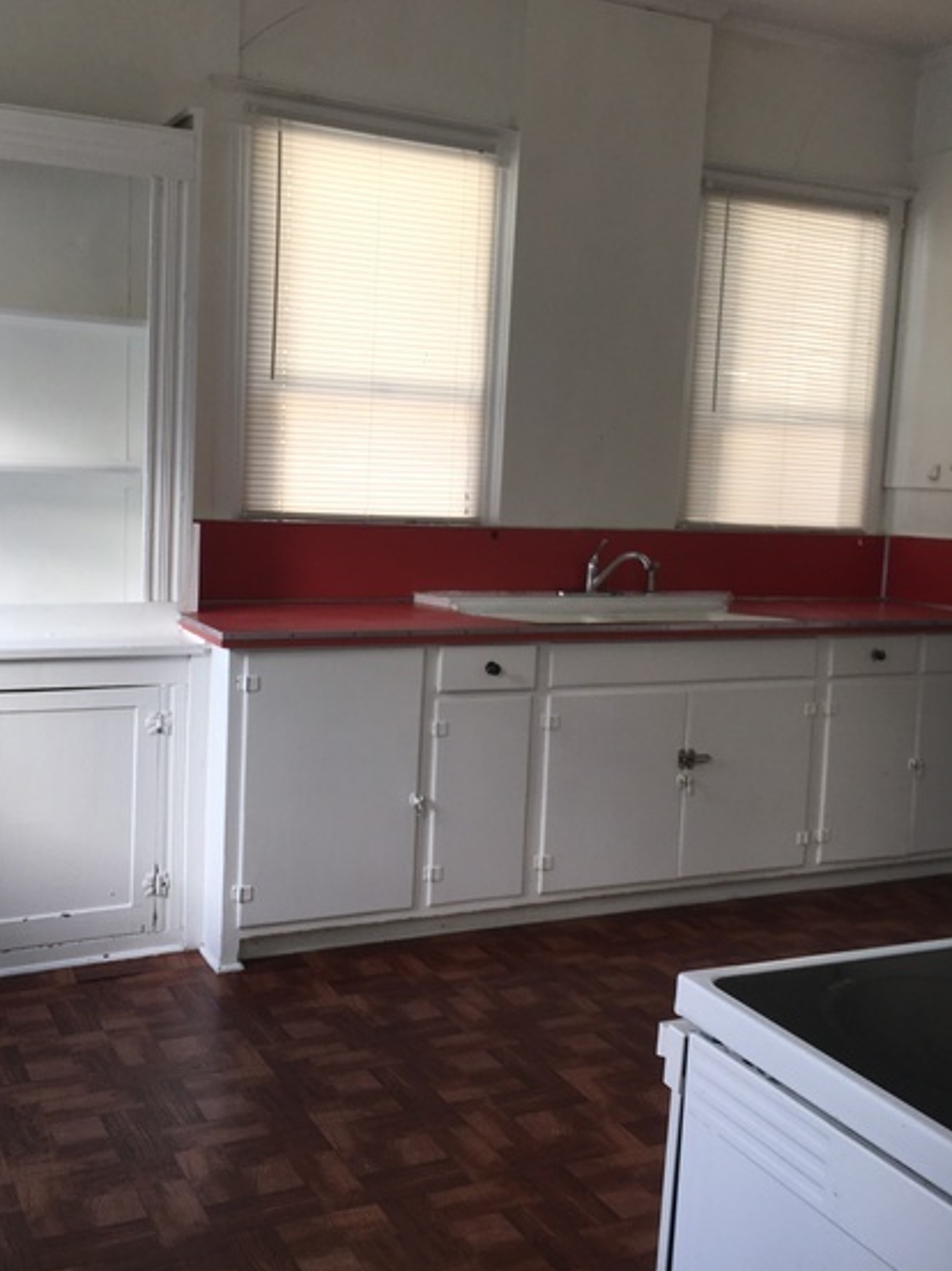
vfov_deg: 52.6
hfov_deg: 40.5
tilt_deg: -4.1
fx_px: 1285
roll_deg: -2.1
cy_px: 601
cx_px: 382
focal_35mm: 35
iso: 25
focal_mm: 4.15
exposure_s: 1/30
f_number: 2.2
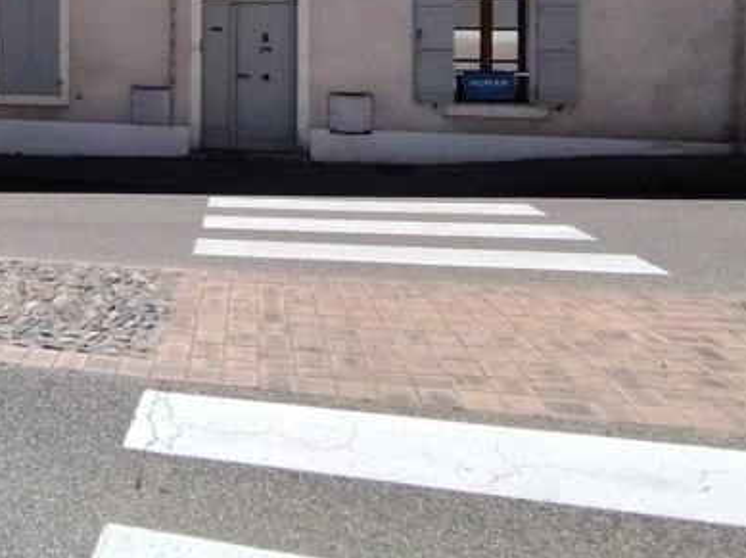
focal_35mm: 35
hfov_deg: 46.6
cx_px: 54
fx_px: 754
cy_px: 31
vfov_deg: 37.3
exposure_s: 1/1854
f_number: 2.2
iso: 100
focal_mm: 1.43
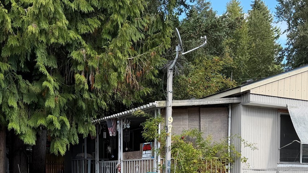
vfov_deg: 23.3
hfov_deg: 42.1
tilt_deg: -1.1
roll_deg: +0.2
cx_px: 156
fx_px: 400
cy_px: 176
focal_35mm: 49
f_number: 1.78
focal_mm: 6.76
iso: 80
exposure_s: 1/868
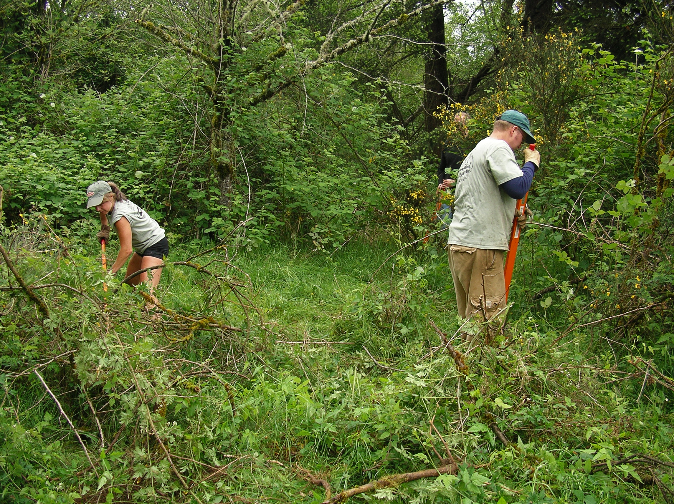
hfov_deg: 43.0
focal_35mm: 44
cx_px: 337
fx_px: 856
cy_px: 252
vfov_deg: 32.8
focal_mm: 6.9
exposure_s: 1/160
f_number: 3
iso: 50
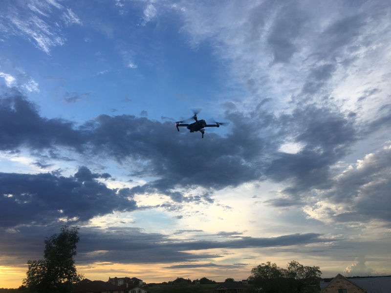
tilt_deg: +22.3
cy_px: 146
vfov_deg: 48.2
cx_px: 196
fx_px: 328
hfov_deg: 61.7
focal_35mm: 29
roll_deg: +2.9
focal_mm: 4.15
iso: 25
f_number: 2.2
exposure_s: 1/582
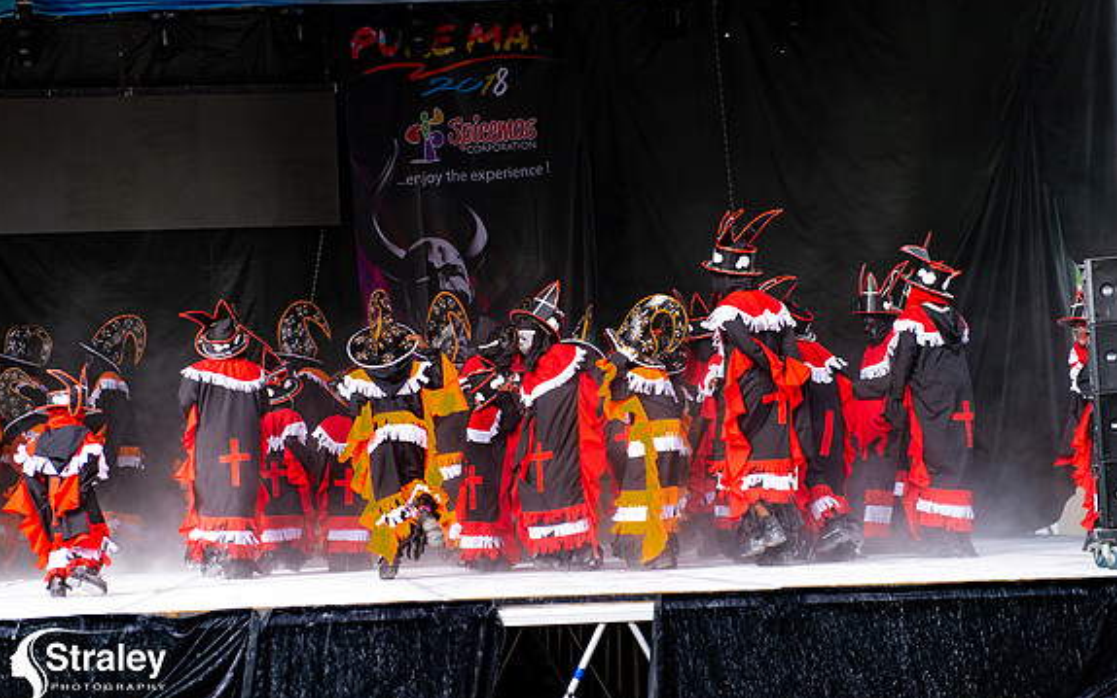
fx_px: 2192
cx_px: 557
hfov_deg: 28.6
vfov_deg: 18.1
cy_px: 340
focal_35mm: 72
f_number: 5
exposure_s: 1/250
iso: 125
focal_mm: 70
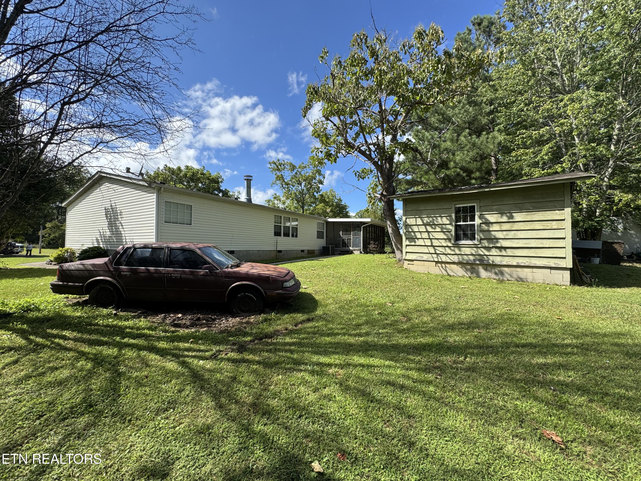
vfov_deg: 85.7
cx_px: 320
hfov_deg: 102.1
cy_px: 240
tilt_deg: +1.1
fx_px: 259
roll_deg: -0.8
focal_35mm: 14
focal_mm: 2.22
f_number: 2.2
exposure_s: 1/1160
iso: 50
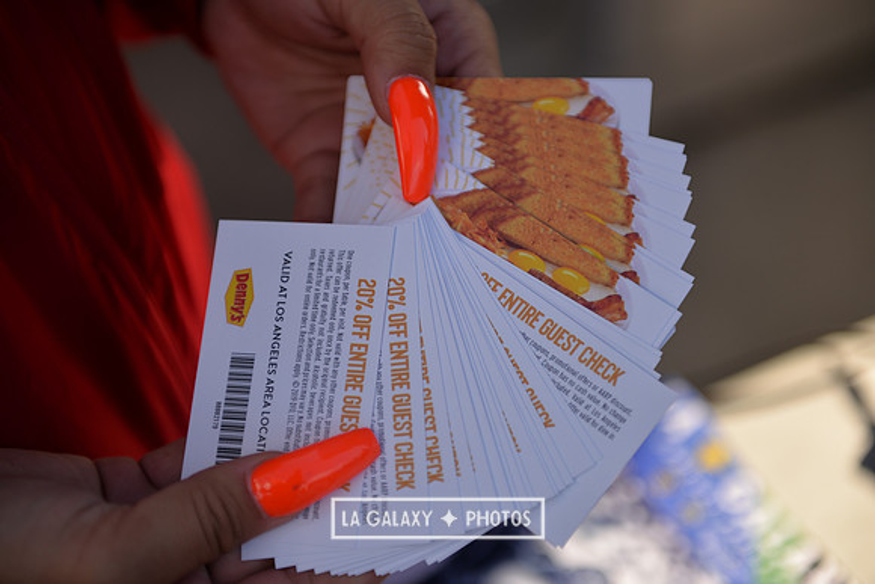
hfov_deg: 28.8
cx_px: 438
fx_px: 1702
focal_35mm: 70
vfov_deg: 19.5
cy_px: 292
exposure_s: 1/800
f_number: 2.8
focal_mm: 70
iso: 100
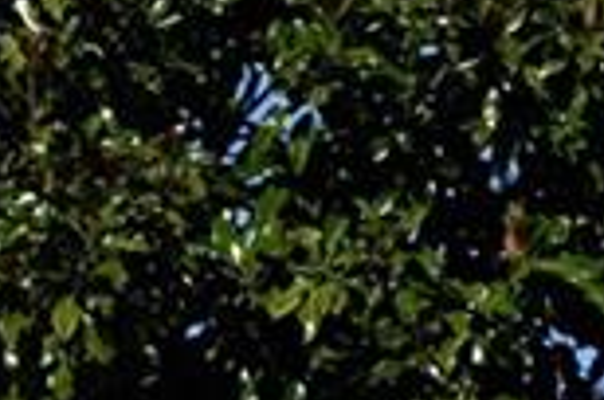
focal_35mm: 300
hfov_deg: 6.9
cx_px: -24
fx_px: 5023
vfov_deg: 4.5
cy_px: 773
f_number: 11
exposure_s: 1/250
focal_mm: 30
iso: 100
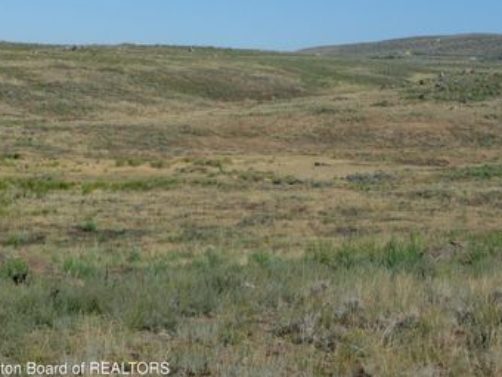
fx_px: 1537
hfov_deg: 18.5
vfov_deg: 13.9
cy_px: 116
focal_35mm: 106
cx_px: 301
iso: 100
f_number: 4.6
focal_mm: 12.2
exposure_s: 1/800
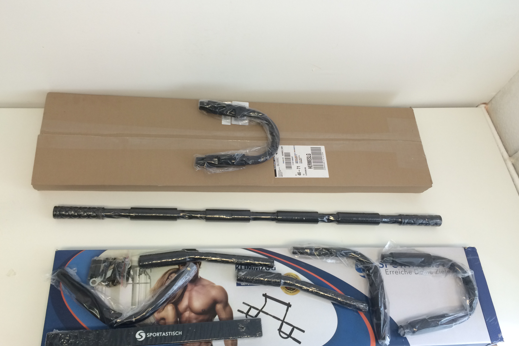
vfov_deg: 42.3
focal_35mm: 31
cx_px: 259
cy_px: 177
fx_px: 447
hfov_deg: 60.3
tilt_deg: -58.2
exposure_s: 1/33
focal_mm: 4.15
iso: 40
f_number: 2.2
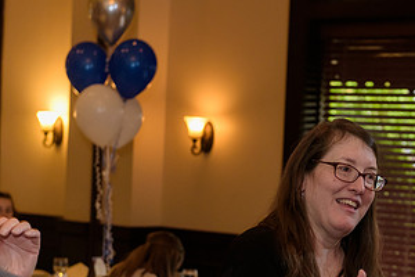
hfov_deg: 17.5
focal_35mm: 116
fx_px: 1337
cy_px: 235
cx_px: 324
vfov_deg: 11.8
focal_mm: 60
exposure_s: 1/125
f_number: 3.2
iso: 1600
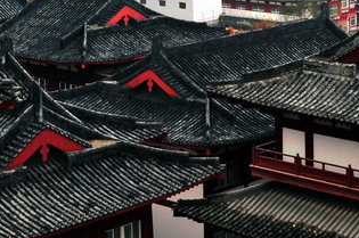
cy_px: -104
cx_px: 166
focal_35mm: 124
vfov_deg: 10.7
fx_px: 1235
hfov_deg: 16.5
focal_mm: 26
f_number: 4.5
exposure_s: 1/100
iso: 250
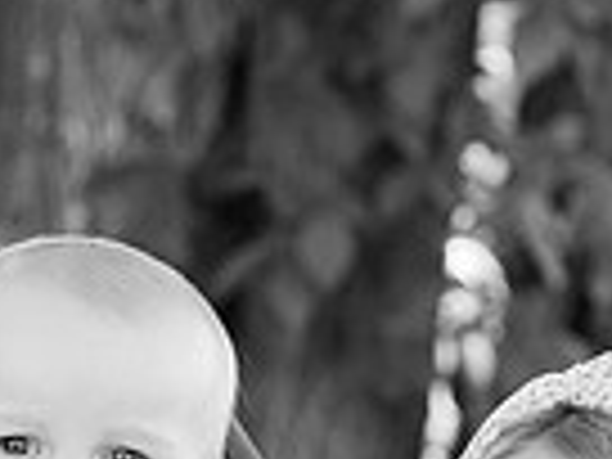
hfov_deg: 4.5
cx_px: -230
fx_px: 7708
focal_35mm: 436
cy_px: 299
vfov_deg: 3.4
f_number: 4.5
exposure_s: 1/200
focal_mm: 106
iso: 800
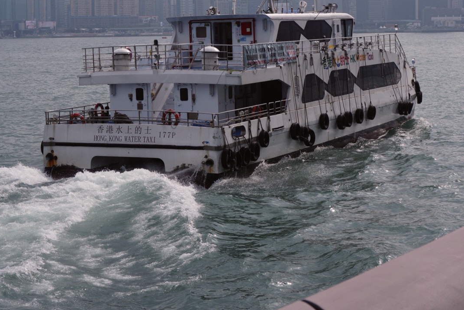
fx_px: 1109
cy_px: 64
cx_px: 231
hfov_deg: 23.6
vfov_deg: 15.8
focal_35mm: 86
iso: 80
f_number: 8
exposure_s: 1/400
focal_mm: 38
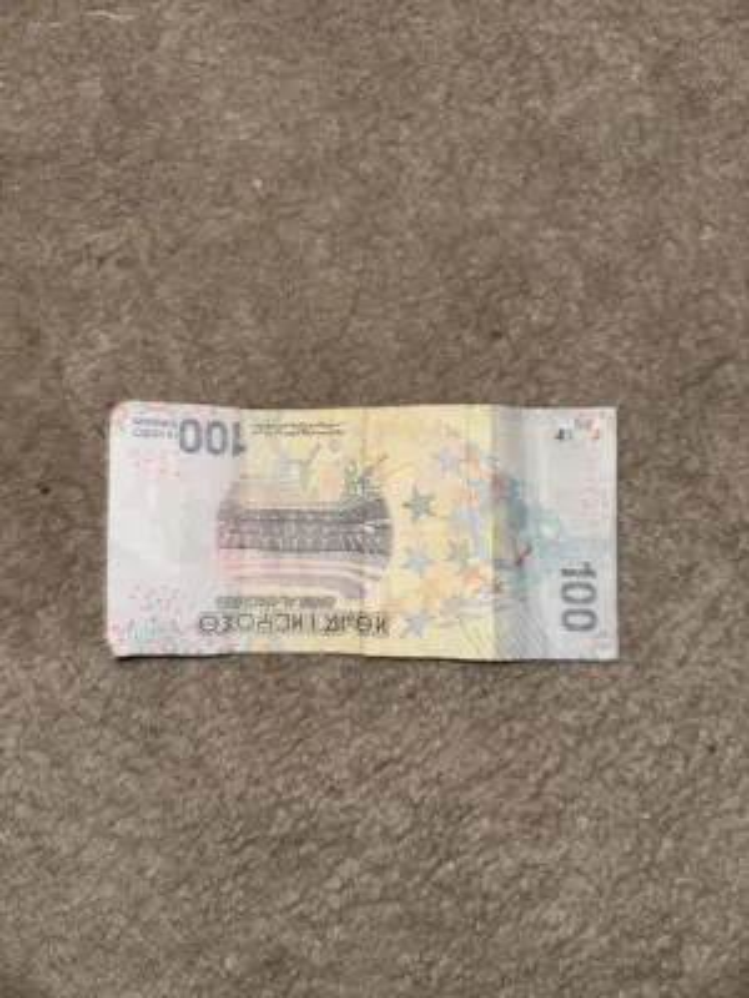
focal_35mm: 24
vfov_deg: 71.6
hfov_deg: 56.8
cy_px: 499
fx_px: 692
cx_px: 374
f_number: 1.78
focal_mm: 6.86
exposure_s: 1/4
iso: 50
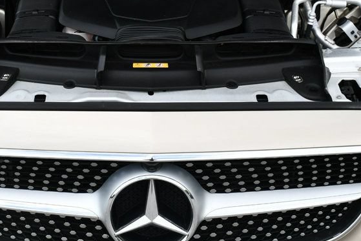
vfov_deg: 20.5
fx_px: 662
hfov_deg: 30.3
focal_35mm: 66
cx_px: 129
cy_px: 61
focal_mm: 18
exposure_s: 1/250
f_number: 8
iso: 125
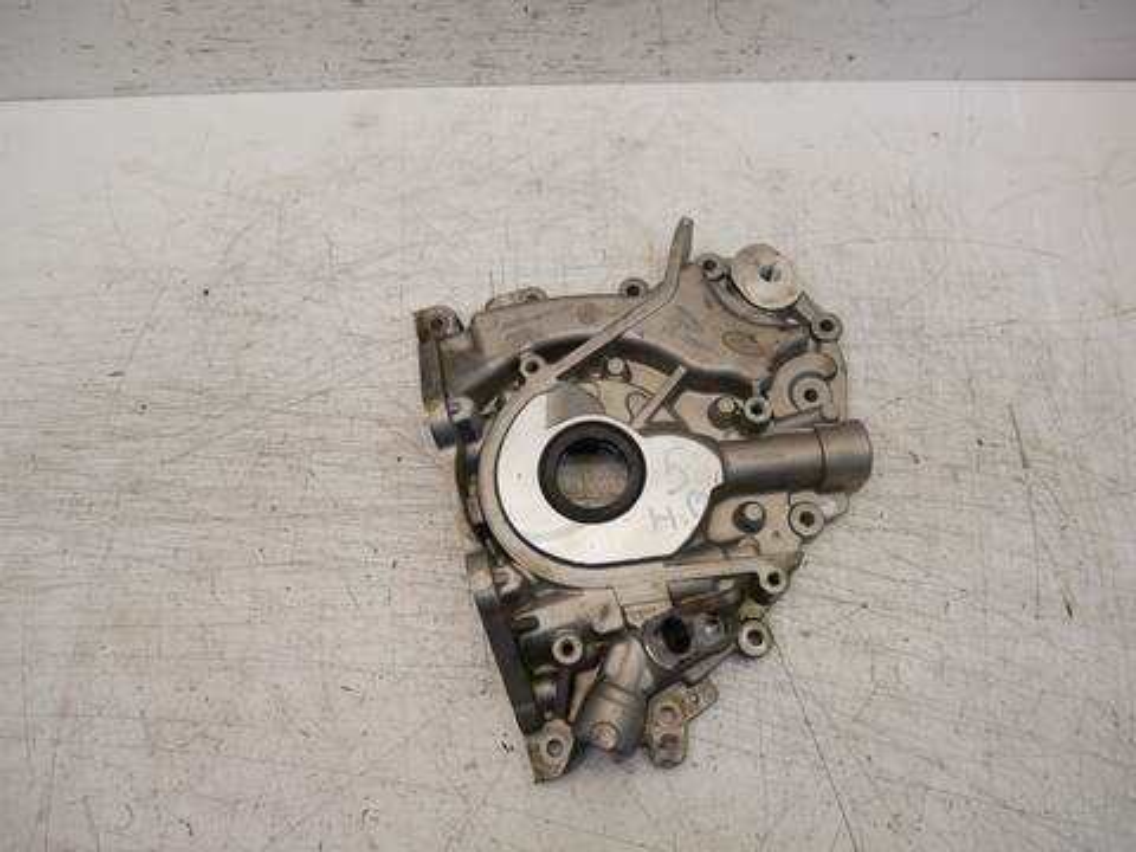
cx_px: 568
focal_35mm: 24
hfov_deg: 71.6
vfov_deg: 56.8
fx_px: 788
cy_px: 426
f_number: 3.5
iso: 200
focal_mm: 12
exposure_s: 1/80
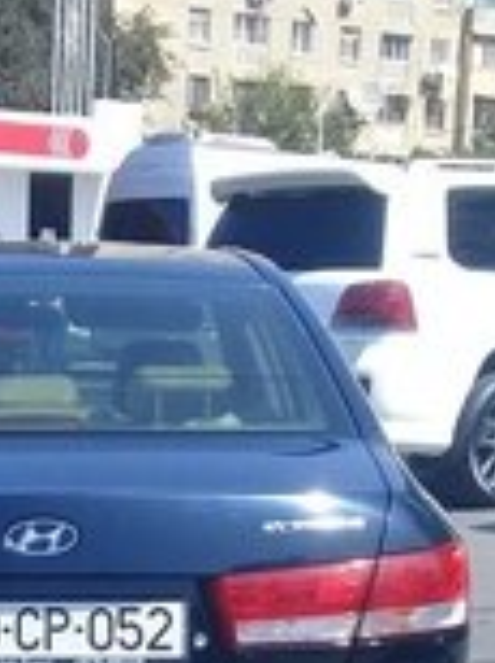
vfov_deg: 18.6
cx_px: -30
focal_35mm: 100
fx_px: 1912
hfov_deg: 14.5
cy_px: 796
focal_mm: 3.3
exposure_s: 1/799
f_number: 2.2
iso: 50
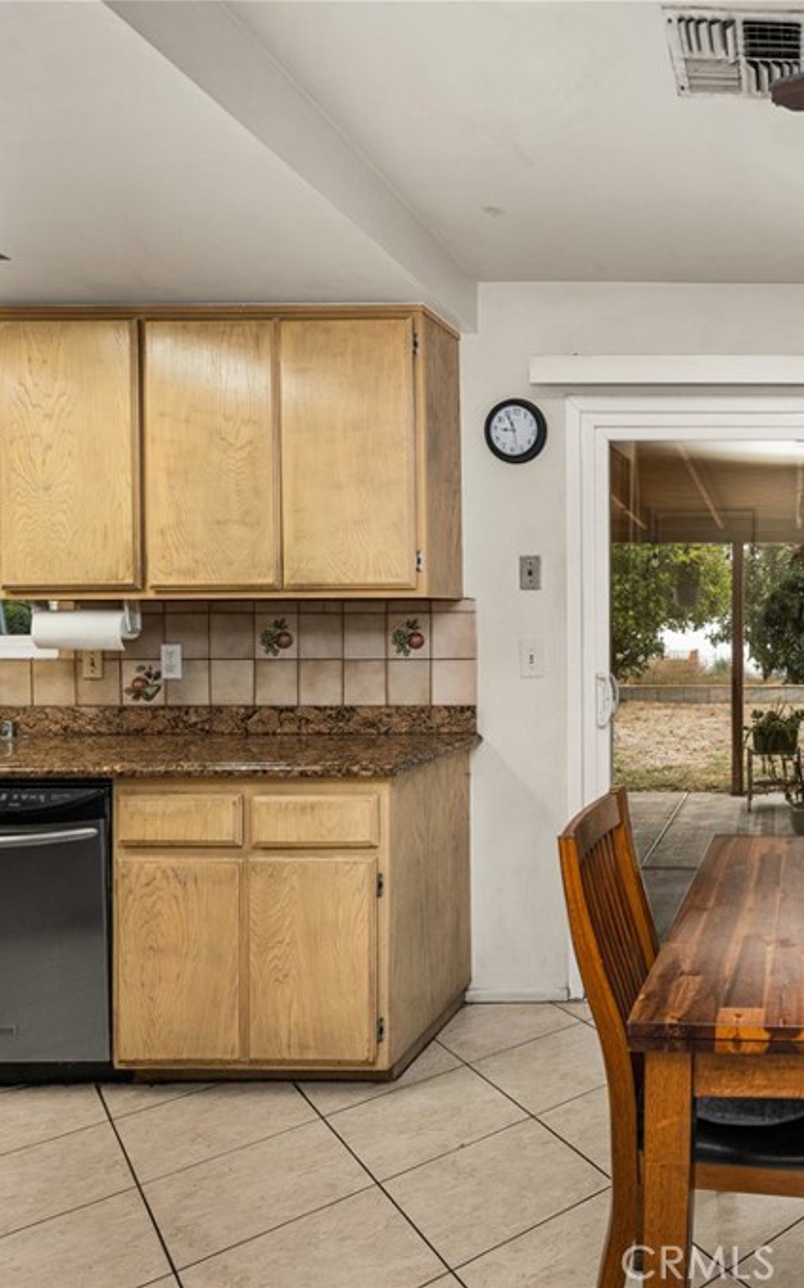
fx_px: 807
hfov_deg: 42.5
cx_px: 870
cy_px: 644
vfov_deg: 77.2
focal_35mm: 23
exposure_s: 1/4
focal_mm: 15
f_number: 5.6
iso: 100
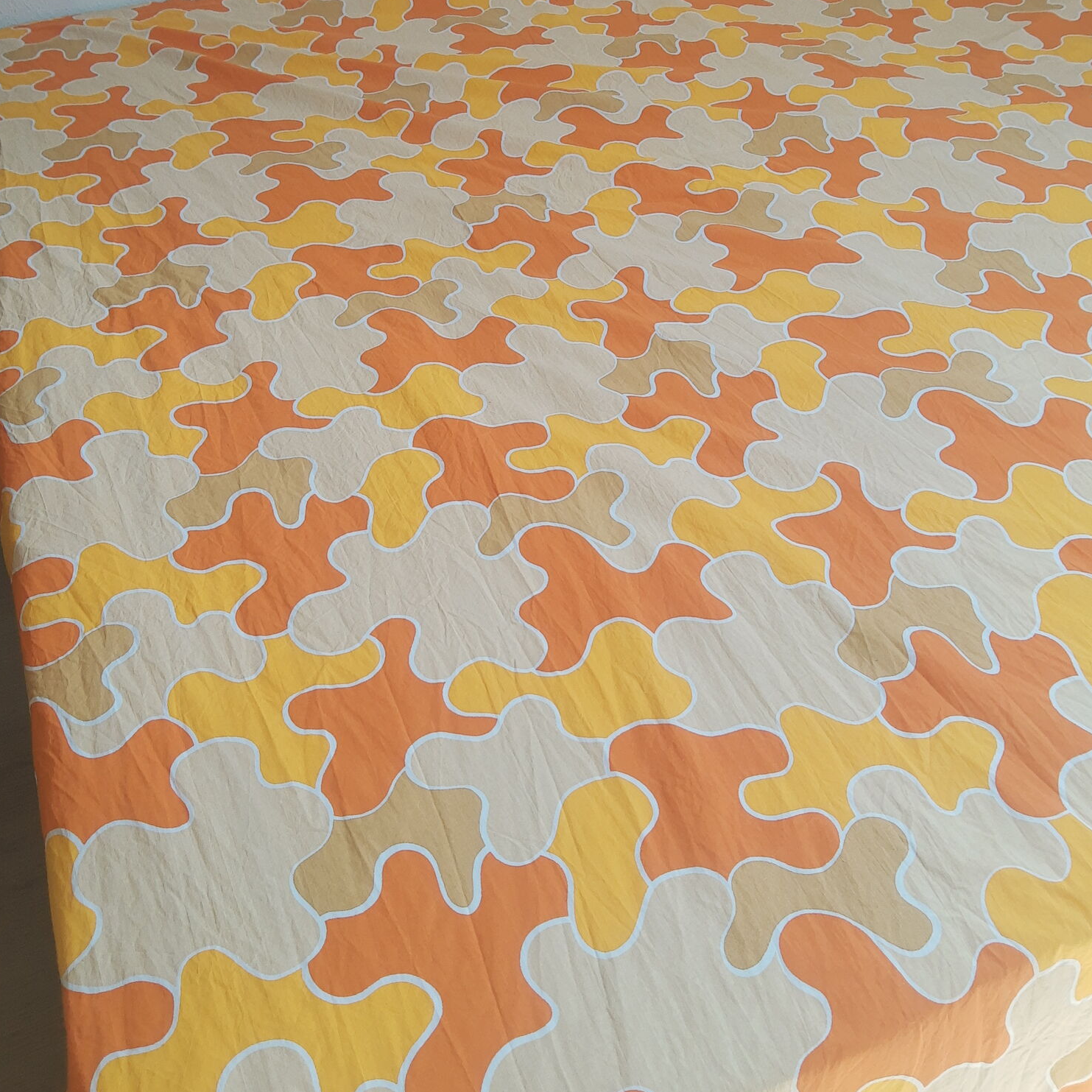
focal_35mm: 31
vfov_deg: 52.0
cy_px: 413
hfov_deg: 52.5
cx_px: 542
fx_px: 1106
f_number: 1.8
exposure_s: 1/60
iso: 89
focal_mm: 3.95
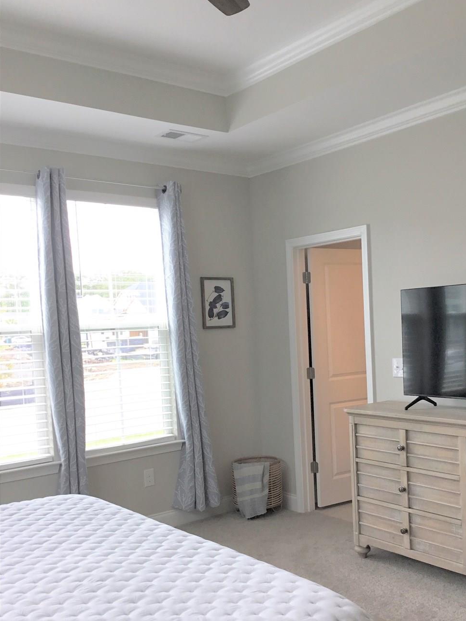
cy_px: 359
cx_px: 277
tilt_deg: -3.7
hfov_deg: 38.5
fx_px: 664
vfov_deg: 50.0
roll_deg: +2.5
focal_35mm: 37
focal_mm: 3.3
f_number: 2.4
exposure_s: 1/120
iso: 32
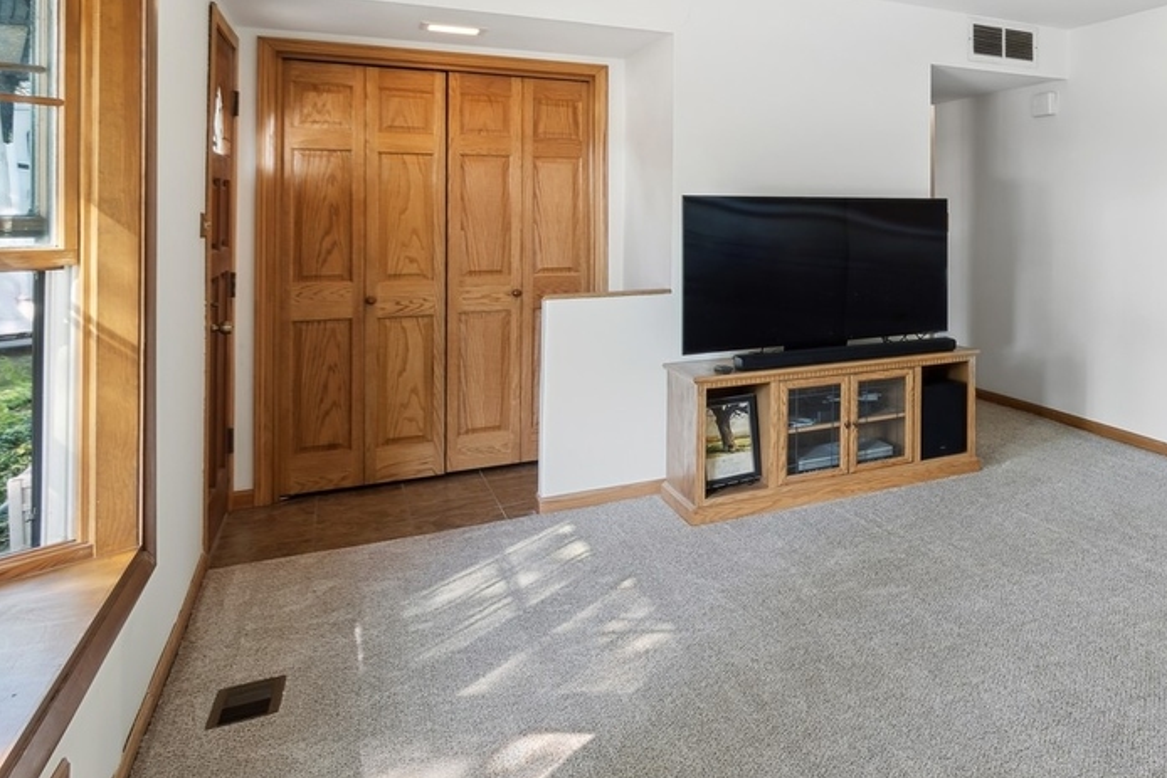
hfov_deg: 49.8
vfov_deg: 45.3
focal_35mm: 28
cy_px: 229
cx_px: 1226
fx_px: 908
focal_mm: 12
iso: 100
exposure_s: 1/2.5
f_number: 10
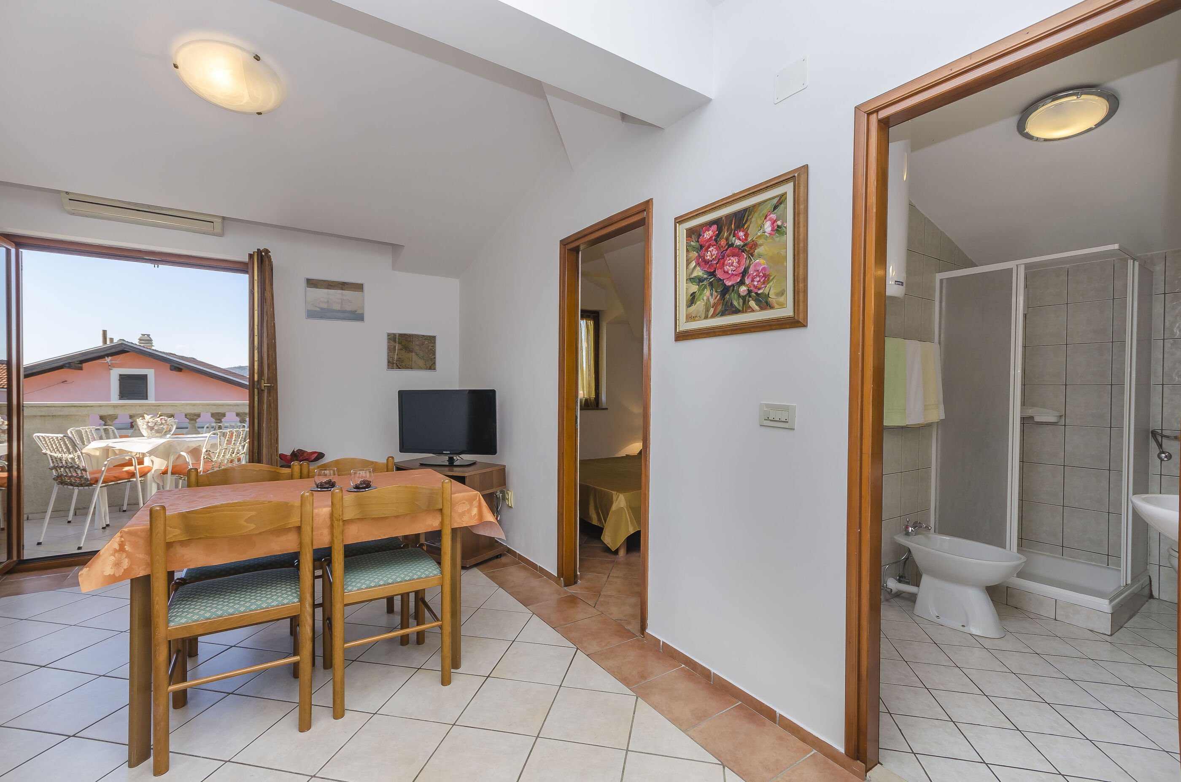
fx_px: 491
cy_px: 391
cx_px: 590
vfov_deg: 77.1
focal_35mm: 15
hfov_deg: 100.5
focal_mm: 10
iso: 100
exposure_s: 1/100
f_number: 7.1
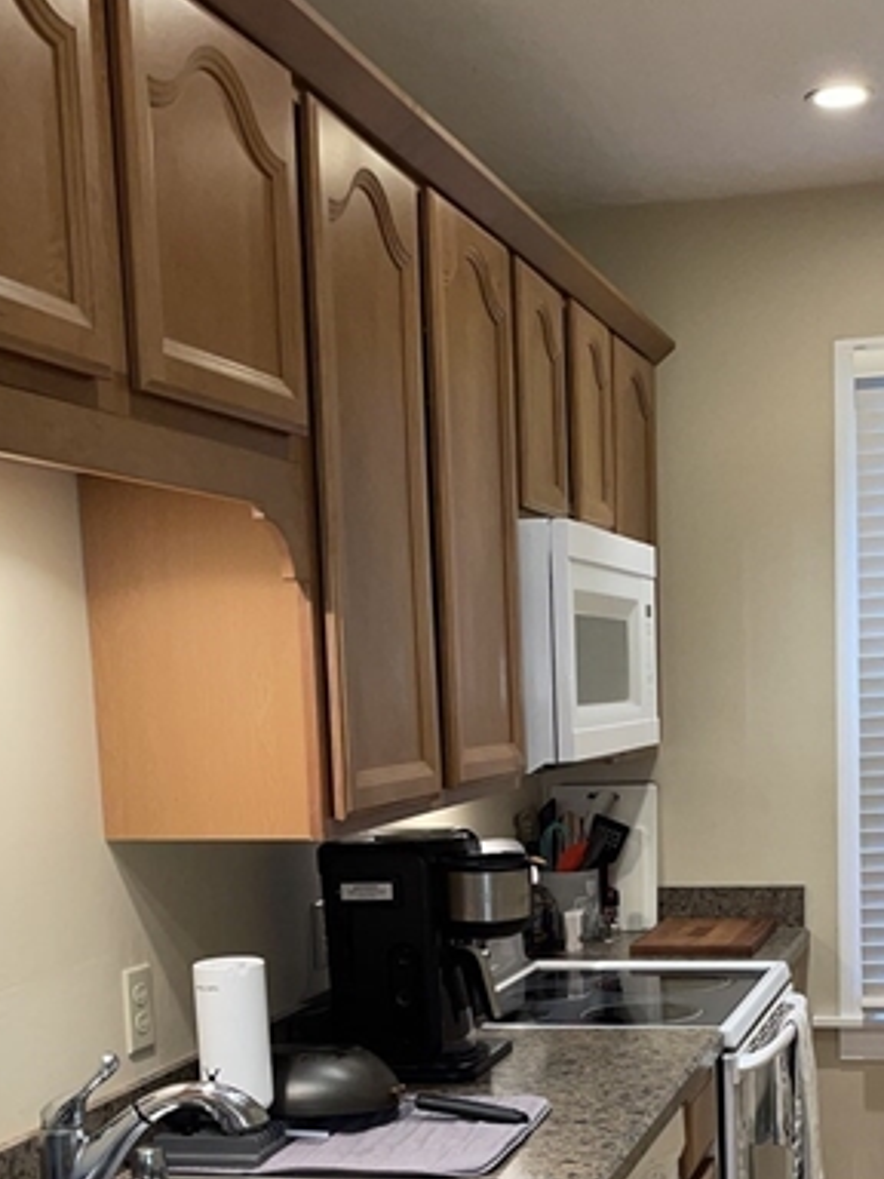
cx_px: 565
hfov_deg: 27.9
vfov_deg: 35.6
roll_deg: +2.1
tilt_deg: -7.0
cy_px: 949
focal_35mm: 52
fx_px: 1771
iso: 50
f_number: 1.6
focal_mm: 4.2
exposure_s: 1/17
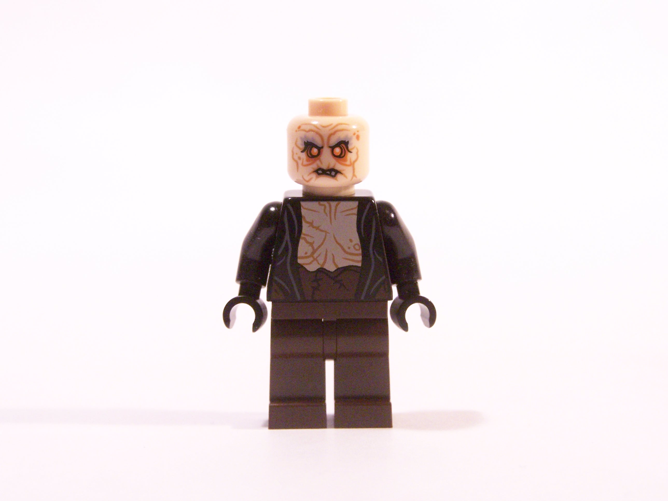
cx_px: 334
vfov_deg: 19.6
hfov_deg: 26.0
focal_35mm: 75
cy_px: 250
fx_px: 1447
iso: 400
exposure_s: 1/30
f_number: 3.6
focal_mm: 12.4
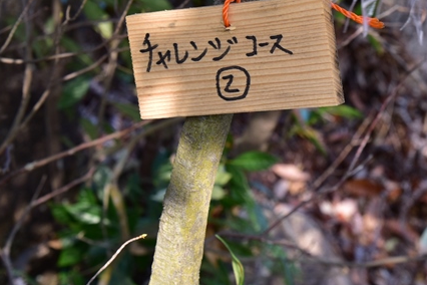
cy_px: 61
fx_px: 1483
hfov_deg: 16.2
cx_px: 375
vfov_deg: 10.9
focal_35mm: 125
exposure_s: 1/25
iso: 200
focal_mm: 52
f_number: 8
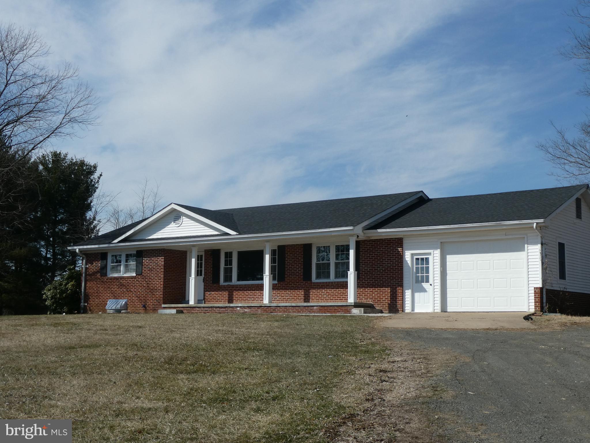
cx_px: 295
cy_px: 222
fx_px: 852
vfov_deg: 29.1
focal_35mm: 50
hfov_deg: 38.2
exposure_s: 1/1000
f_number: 4.5
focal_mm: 9
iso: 80
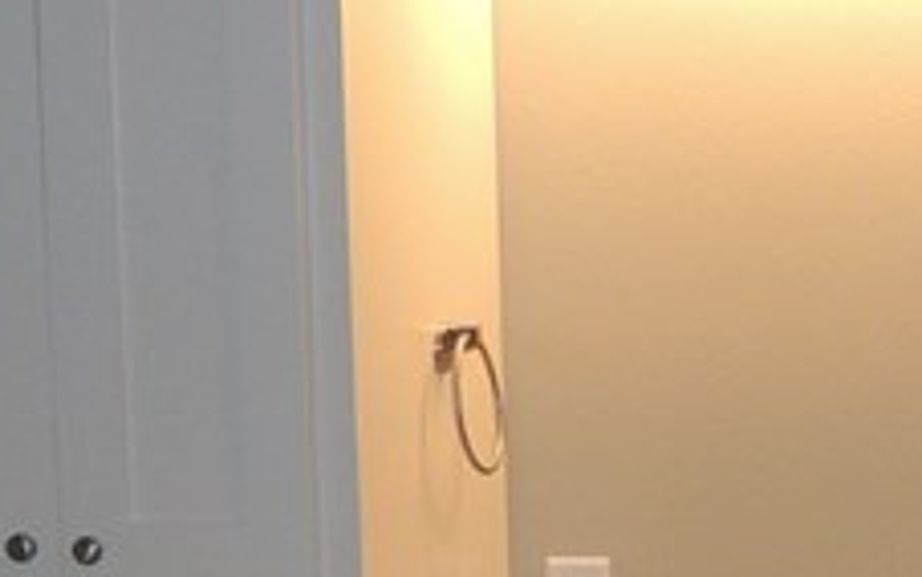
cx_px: 1454
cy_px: 610
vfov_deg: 11.3
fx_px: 2890
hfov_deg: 16.3
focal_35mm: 115
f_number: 3
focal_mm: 4.3
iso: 220
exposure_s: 1/40
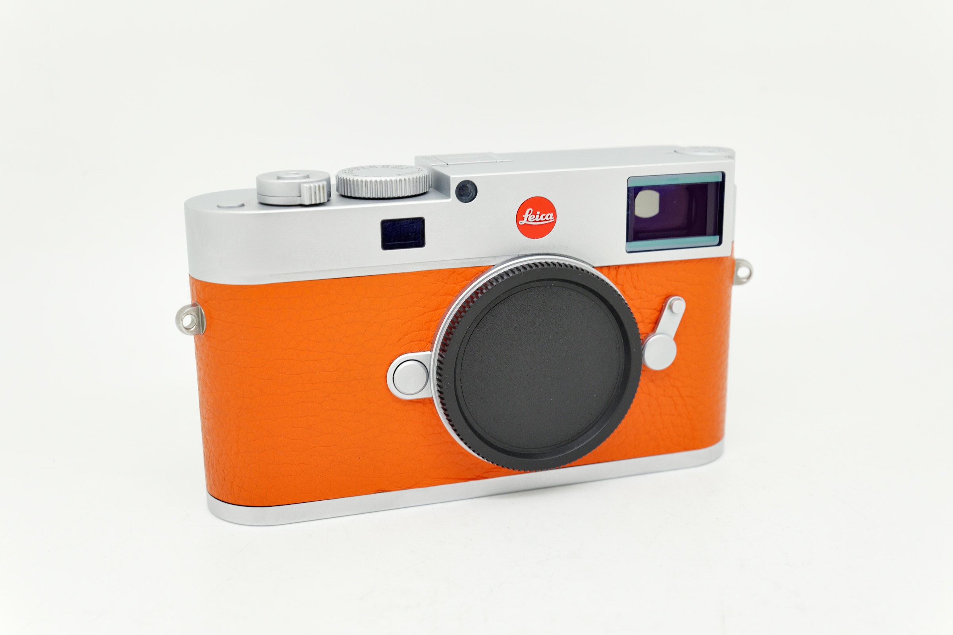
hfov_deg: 45.4
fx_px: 1138
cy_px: 318
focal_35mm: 43
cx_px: 476
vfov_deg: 31.2
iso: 800
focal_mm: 43
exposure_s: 1/100
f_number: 8
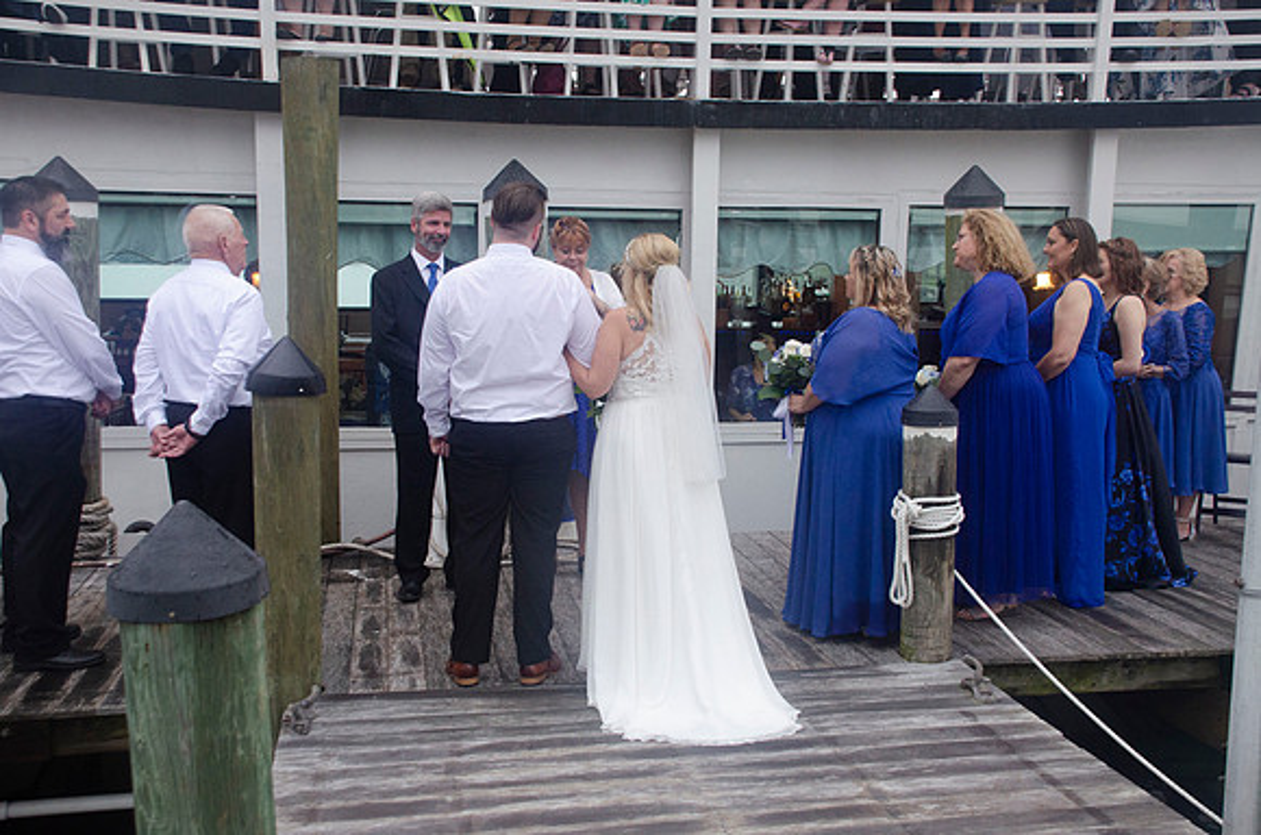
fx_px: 1363
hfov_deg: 49.6
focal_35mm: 39
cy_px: 418
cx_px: 630
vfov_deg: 34.1
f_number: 5.6
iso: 800
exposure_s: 1/80
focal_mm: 26
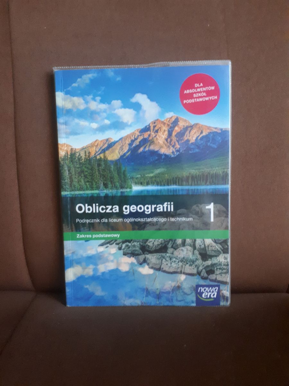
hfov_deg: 51.4
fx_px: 301
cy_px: 193
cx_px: 144
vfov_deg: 65.3
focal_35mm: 27
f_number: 1.9
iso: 500
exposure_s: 1/17
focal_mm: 3.6
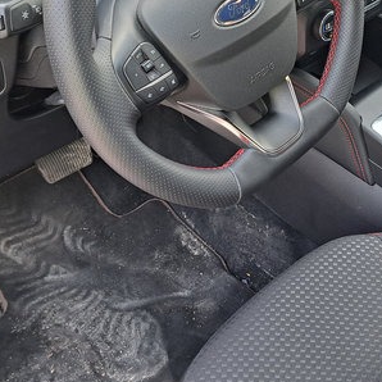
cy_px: 67
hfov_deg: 29.7
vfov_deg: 29.2
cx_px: 277
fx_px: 712
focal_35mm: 57
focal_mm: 5.23
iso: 64
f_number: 1.8
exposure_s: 1/50
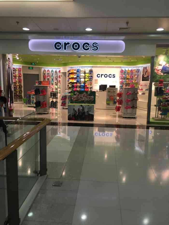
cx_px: 84
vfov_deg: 61.7
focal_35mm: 29
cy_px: 112
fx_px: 189
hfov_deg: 48.2
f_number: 2.2
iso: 32
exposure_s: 1/33
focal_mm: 4.15
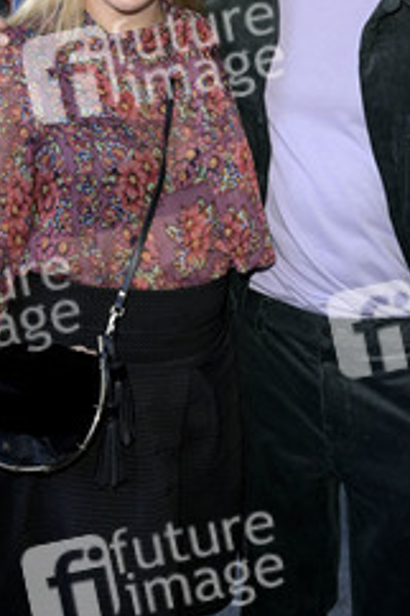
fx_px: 907
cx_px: 227
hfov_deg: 25.5
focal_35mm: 53
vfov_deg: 37.0
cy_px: 191
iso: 800
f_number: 5.6
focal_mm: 32
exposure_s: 1/160
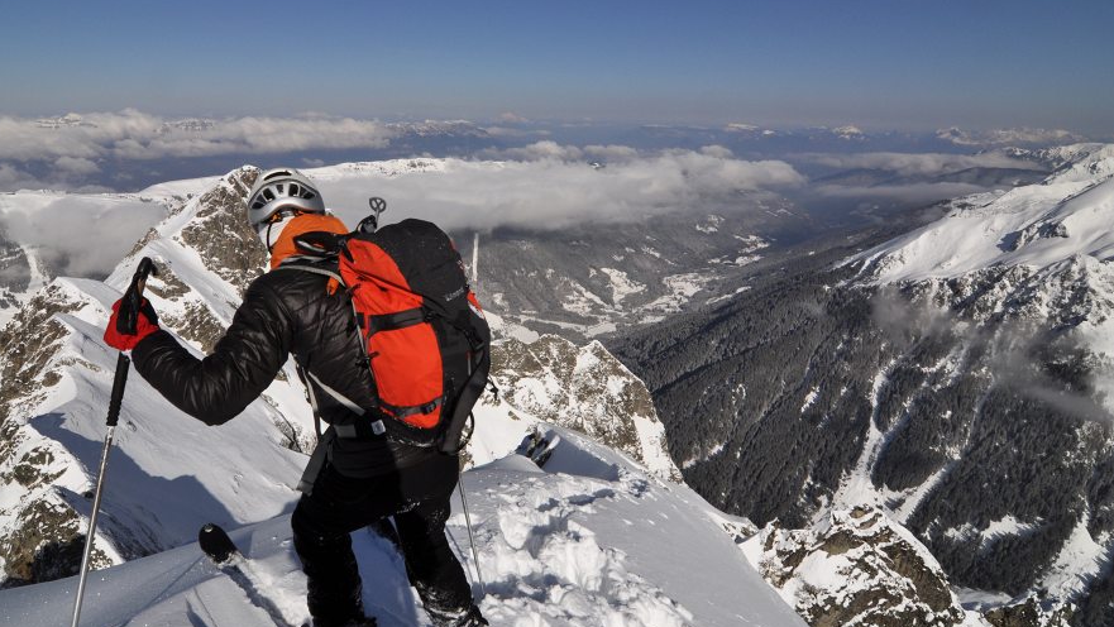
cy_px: 315
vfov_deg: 56.9
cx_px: 491
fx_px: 579
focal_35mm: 20
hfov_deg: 87.4
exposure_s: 1/800
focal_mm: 11
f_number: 11
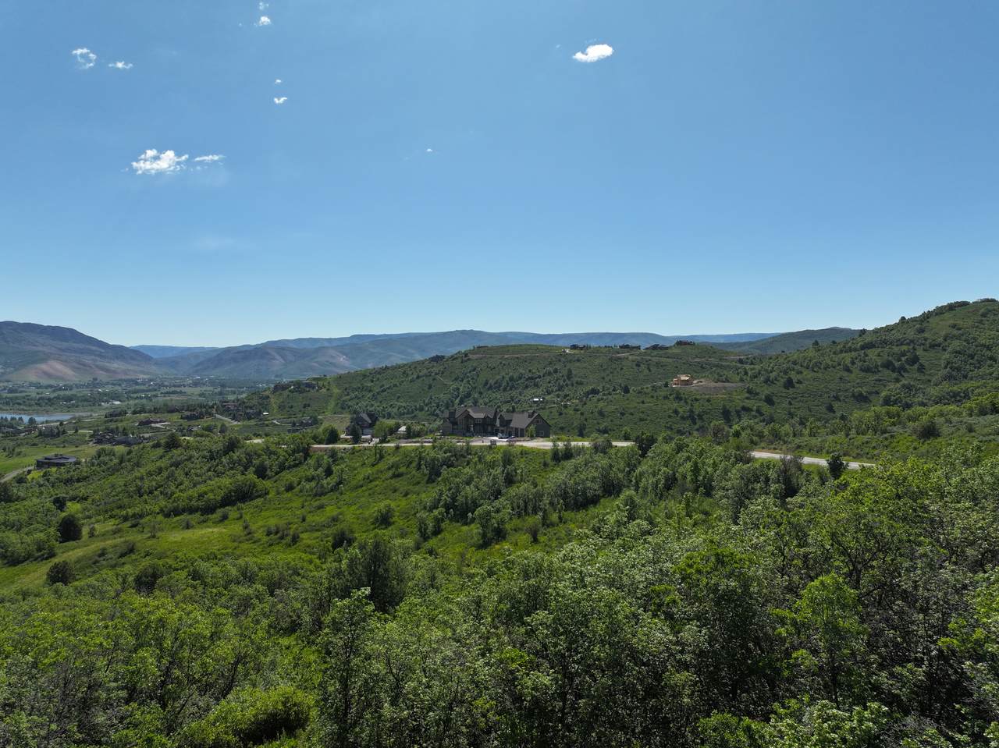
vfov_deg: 56.8
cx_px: 500
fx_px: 692
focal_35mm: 24
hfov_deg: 71.6
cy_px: 374
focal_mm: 12.29
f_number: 2.8
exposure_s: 1/2500
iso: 100
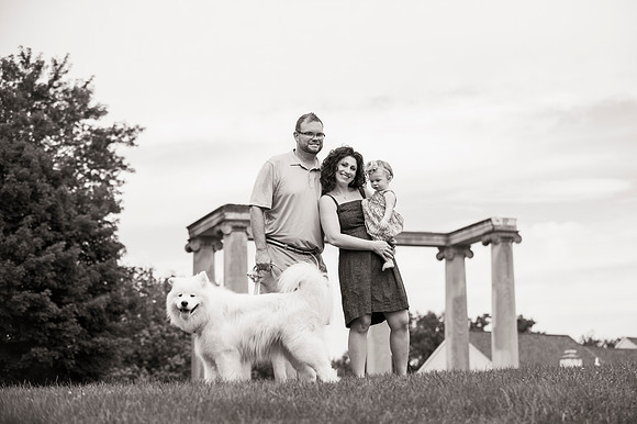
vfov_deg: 15.8
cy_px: 206
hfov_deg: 23.6
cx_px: 337
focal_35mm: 86
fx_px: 1526
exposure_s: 1/4000
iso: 500
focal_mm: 80
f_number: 3.2
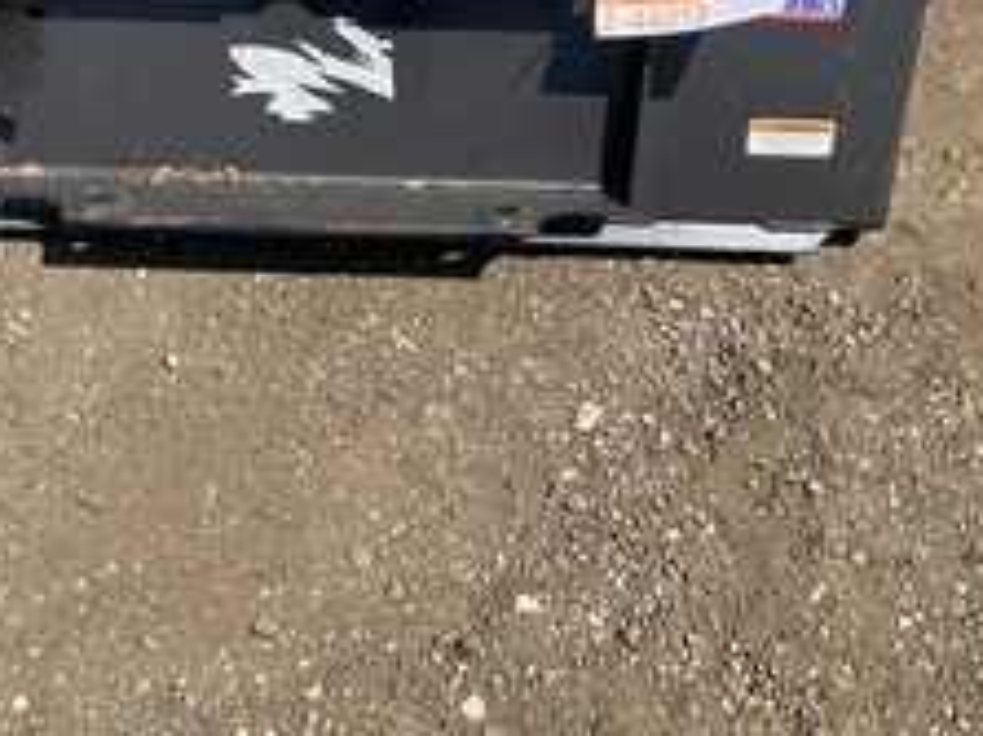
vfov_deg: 27.1
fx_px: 1476
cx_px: 291
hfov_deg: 36.3
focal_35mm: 52
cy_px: 93
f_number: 1.8
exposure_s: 1/1490
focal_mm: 3
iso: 25
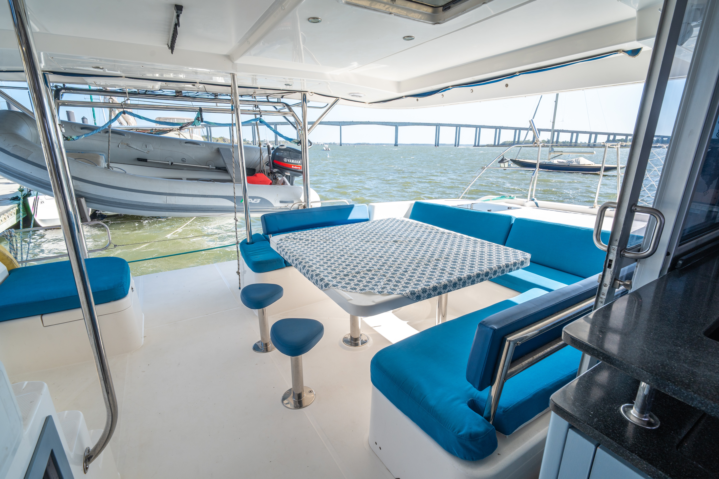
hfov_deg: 96.7
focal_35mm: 16
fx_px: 320
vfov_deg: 73.7
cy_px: 240
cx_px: 360
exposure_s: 1/200
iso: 250
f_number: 8
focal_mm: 16
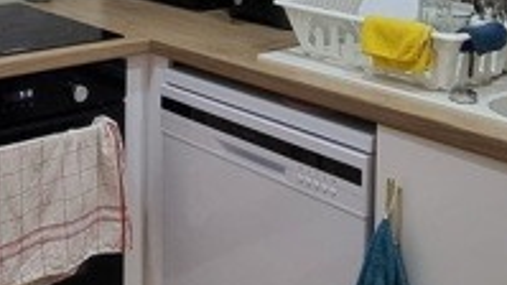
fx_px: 766
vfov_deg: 19.1
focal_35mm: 57
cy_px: -115
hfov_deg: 35.9
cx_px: 138
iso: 200
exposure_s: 1/50
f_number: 2.2
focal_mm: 2.2
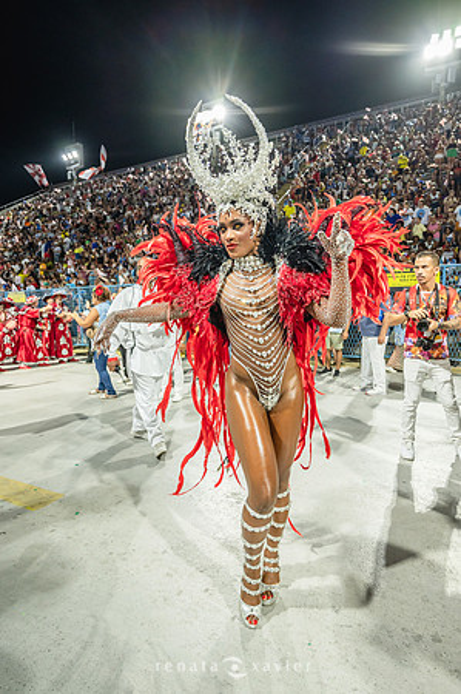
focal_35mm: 20
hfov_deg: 63.1
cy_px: 347
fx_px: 375
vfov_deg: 85.5
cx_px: 230
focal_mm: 19.5
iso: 1800
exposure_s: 1/320
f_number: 4
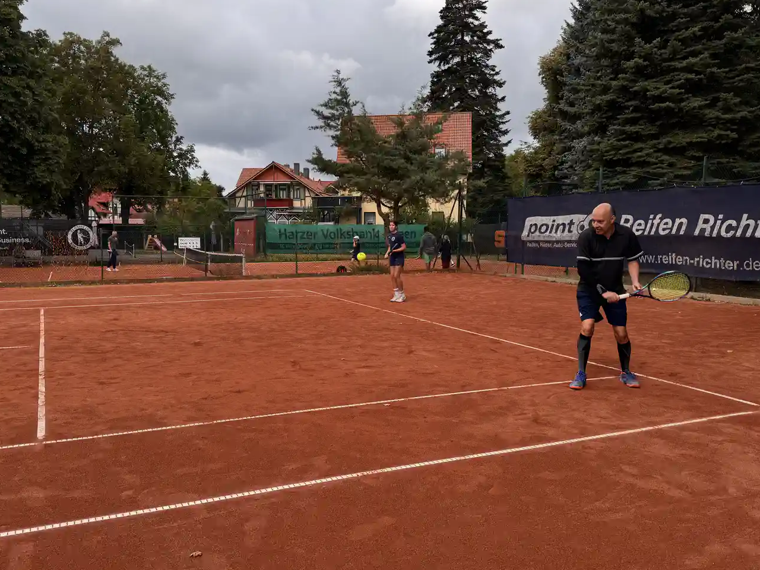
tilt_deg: -5.3
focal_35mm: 30
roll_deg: +0.3
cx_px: 335
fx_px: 659
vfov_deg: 46.8
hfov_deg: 59.8
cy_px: 294
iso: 80
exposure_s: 1/730
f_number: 1.78
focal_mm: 6.76
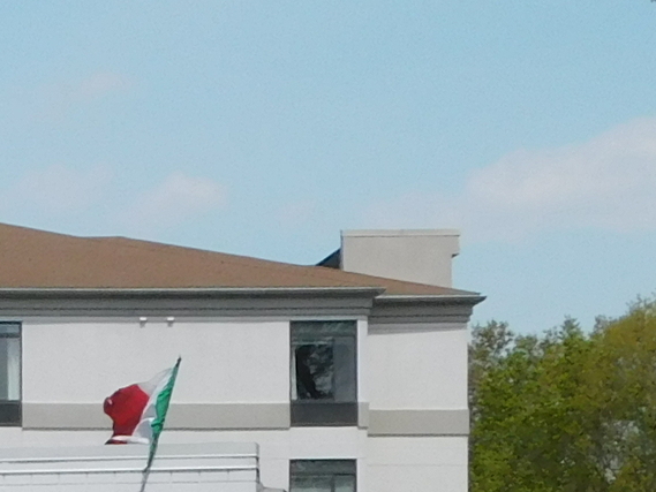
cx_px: -945
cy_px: 651
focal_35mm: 243
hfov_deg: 7.6
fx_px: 4606
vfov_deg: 6.1
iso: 125
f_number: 3.7
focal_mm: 8
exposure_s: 1/1500
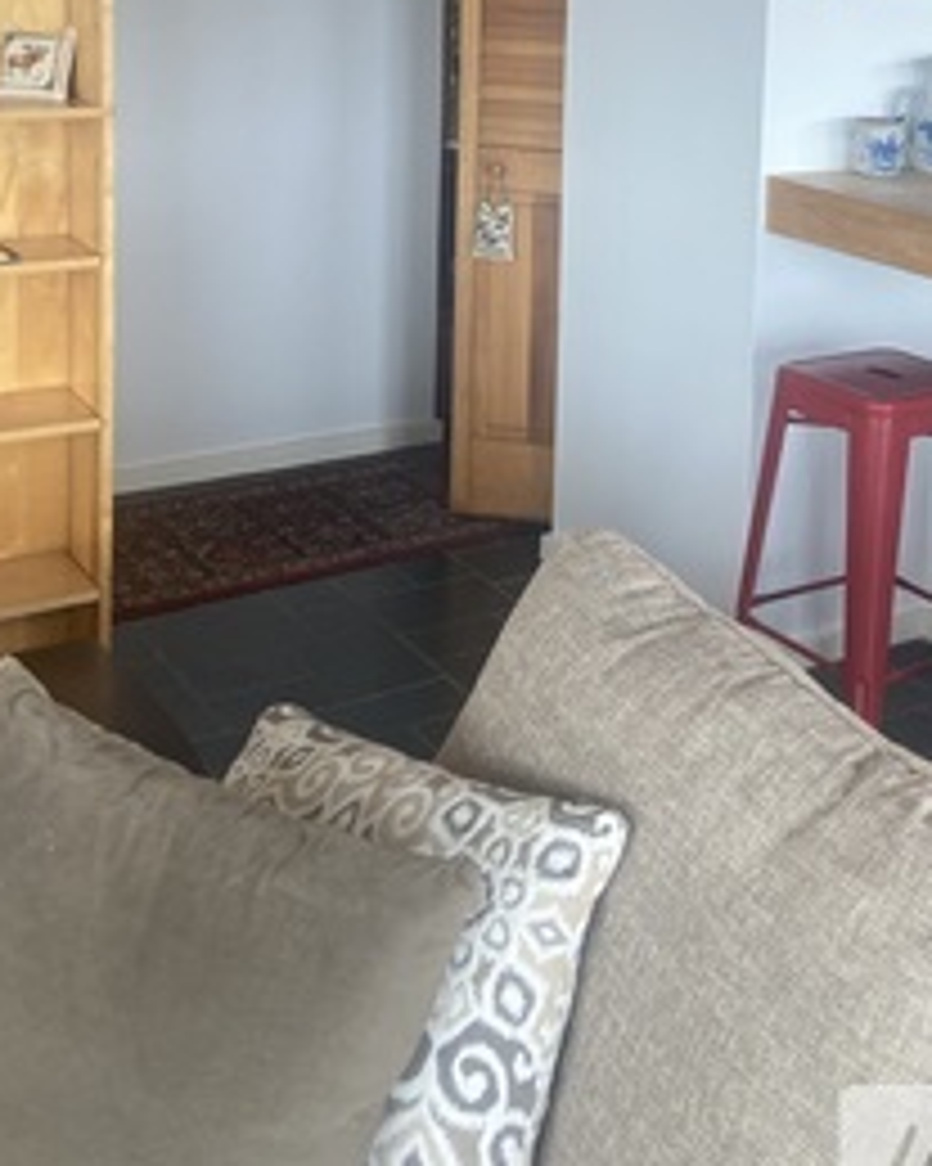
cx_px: 723
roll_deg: -2.0
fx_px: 1690
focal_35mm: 49
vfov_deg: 36.0
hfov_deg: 30.2
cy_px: 140
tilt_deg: -6.3
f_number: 1.8
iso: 125
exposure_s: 1/121
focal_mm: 4.25
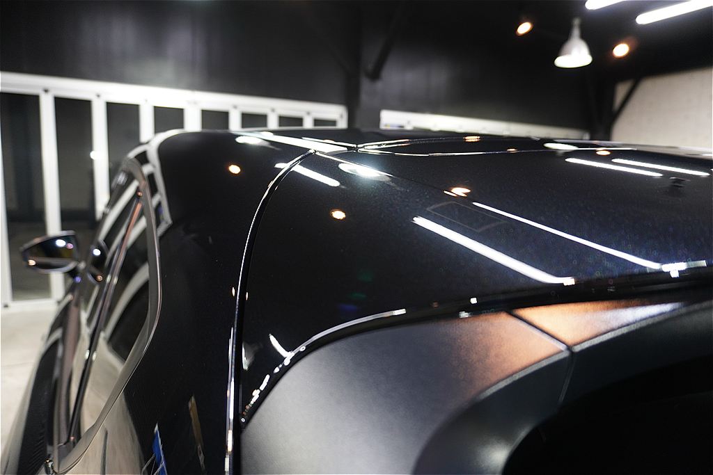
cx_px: 356
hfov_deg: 73.7
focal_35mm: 24
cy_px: 238
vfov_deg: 53.1
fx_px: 475
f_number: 3.5
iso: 640
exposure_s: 1/30
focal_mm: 16
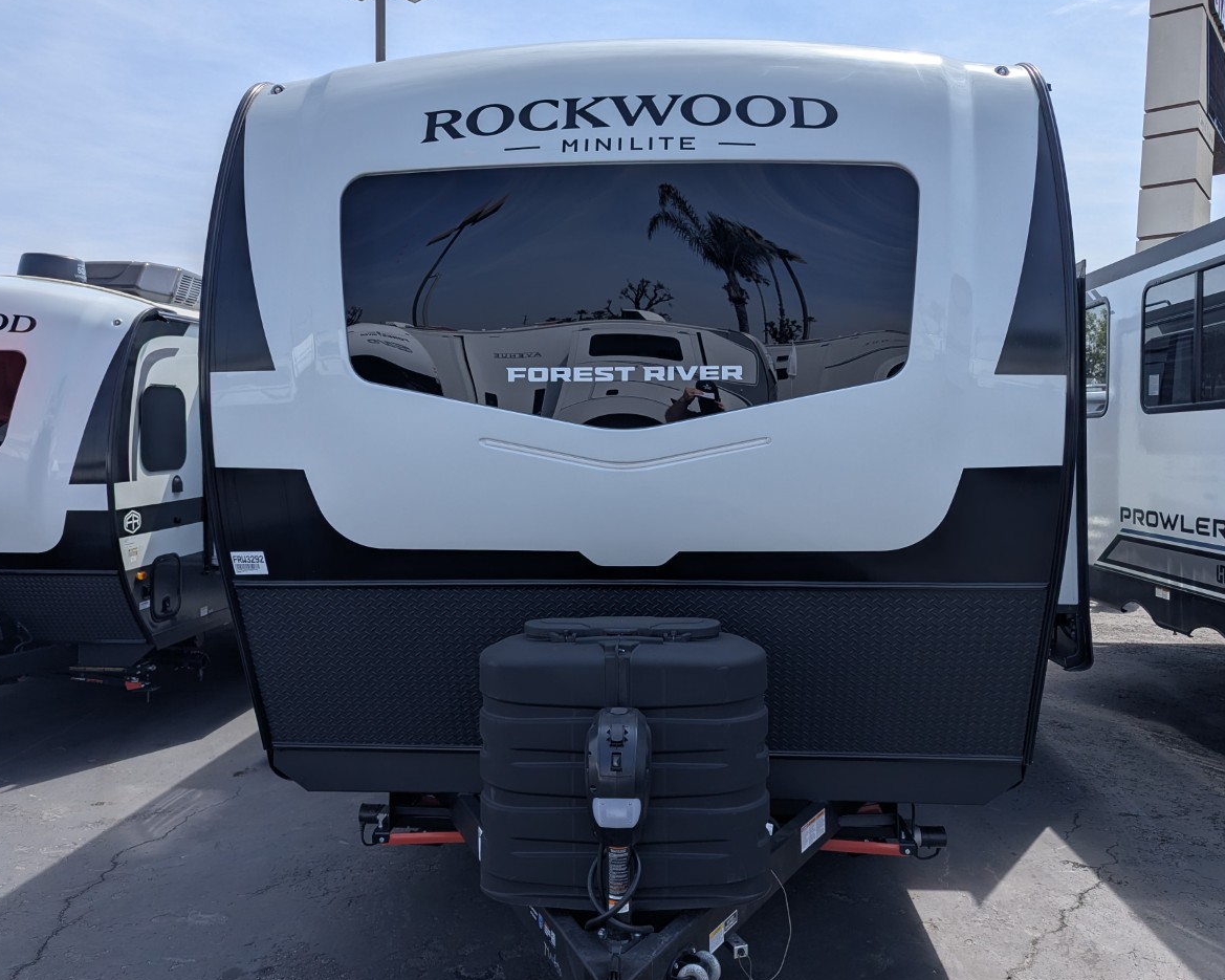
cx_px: 632
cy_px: 444
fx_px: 1015
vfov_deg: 51.5
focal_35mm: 28
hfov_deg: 62.2
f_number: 1.85
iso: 45
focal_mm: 6.81
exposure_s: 1/2976
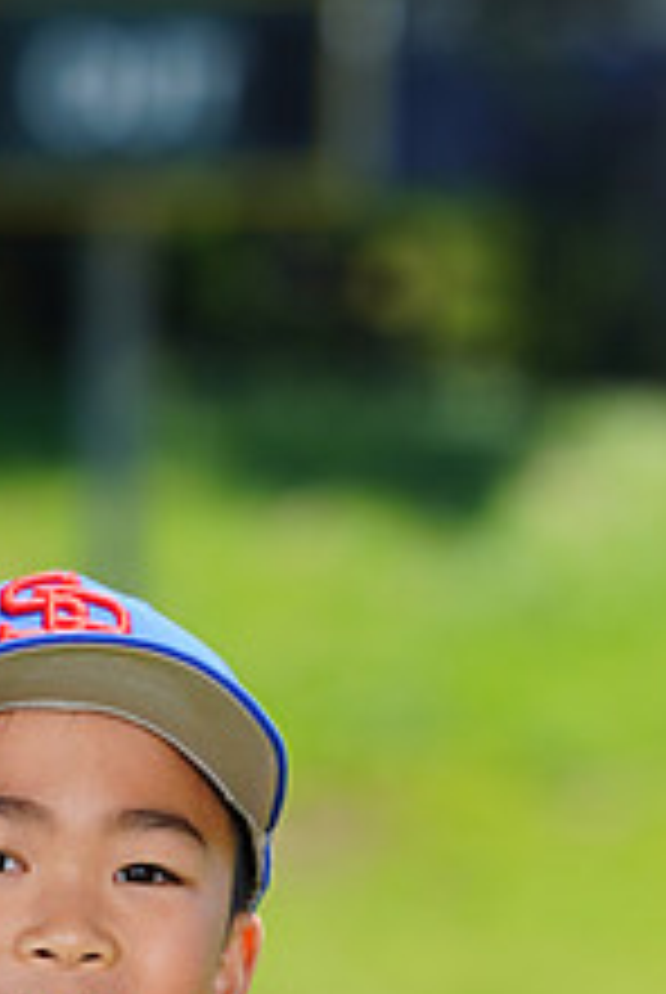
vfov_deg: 2.9
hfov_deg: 2.0
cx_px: -169
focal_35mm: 702
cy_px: 1250
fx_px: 19418
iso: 100
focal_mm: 268
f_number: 8
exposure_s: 1/250
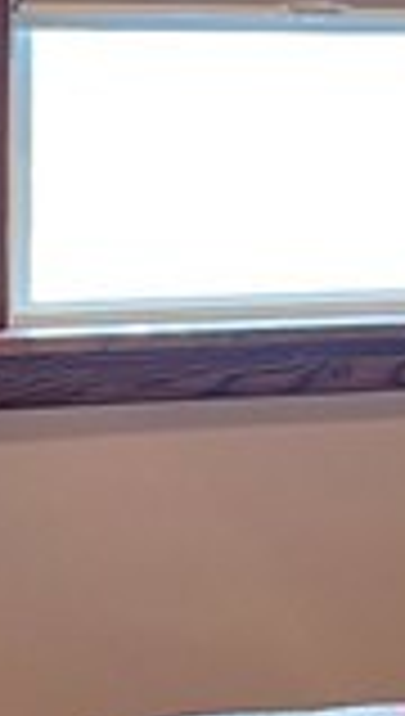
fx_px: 3458
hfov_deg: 6.5
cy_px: 239
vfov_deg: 11.8
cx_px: 756
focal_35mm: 182
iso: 160
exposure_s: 1/60
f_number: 1.6
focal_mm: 5.1
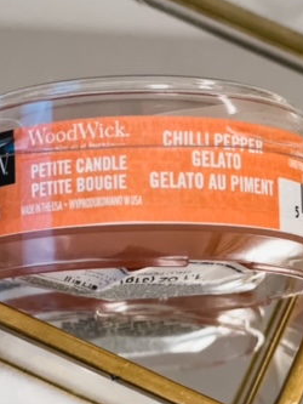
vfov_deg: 19.6
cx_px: 135
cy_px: 201
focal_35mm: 100
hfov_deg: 14.8
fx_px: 1166
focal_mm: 6
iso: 200
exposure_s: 1/100
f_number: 2
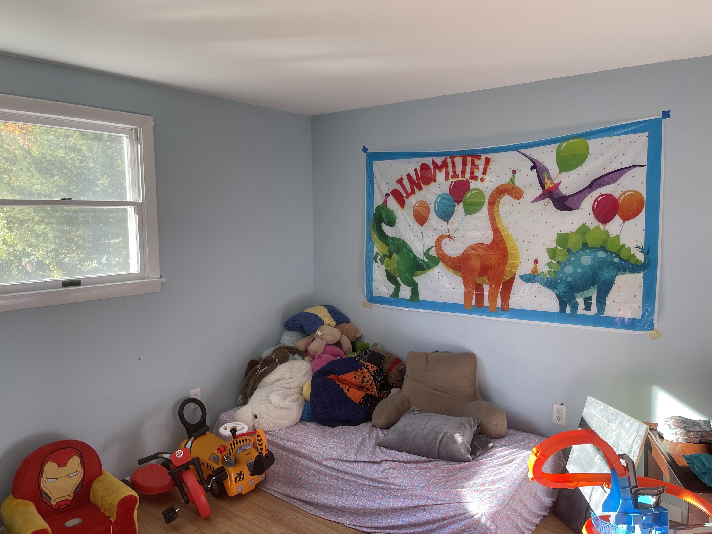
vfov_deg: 53.1
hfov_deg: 67.3
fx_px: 535
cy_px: 267
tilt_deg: -6.1
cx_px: 356
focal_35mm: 26
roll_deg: -1.3
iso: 32
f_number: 1.6
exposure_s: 1/126
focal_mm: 5.1
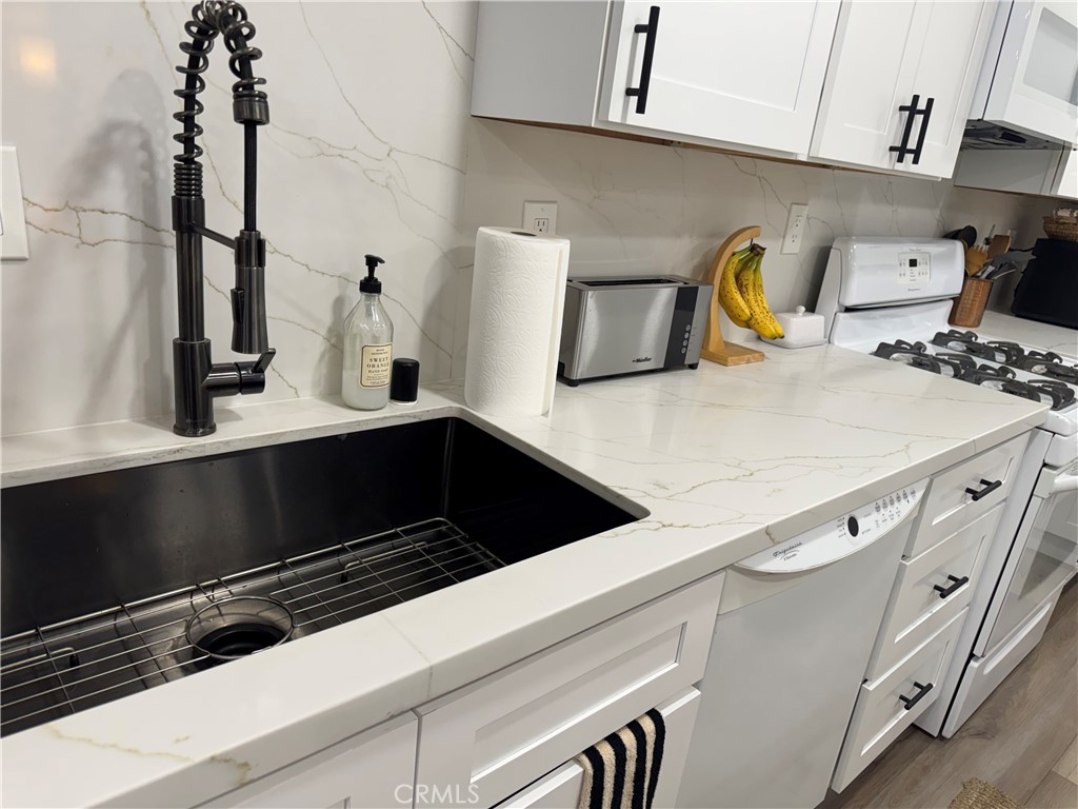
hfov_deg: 71.6
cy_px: 404
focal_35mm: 24
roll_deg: -7.2
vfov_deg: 56.8
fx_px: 747
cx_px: 539
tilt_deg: -18.9
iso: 125
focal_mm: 6.76
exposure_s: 1/120
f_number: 1.78
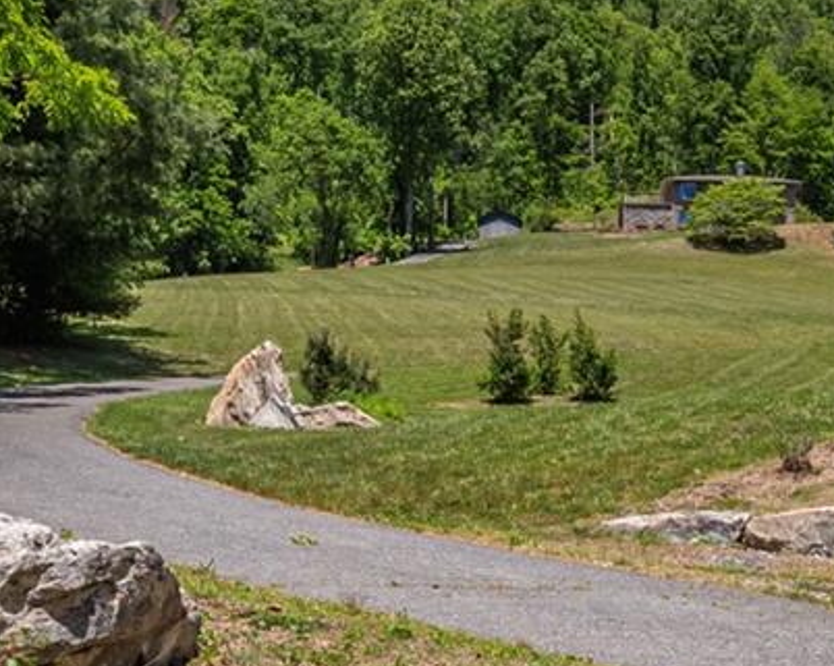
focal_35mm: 67
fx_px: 1653
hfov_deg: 27.3
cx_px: 759
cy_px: 504
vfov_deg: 22.6
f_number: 8
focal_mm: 14
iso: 320
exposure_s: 1/3200
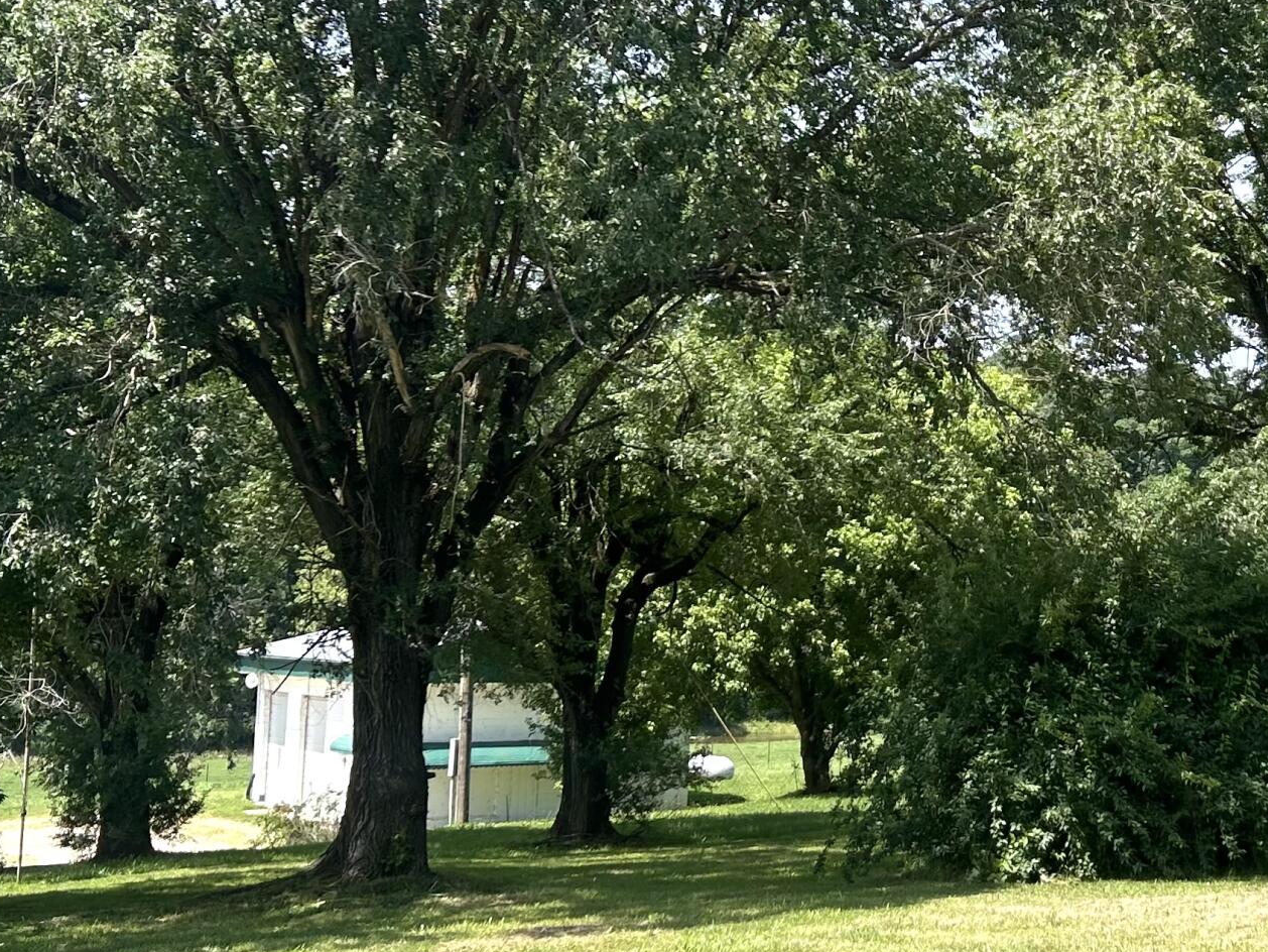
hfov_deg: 29.9
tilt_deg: +8.5
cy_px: 323
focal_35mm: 62
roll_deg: -0.7
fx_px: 2272
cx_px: 1128
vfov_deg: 23.6
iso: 50
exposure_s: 1/1972
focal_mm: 5.7
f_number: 1.5
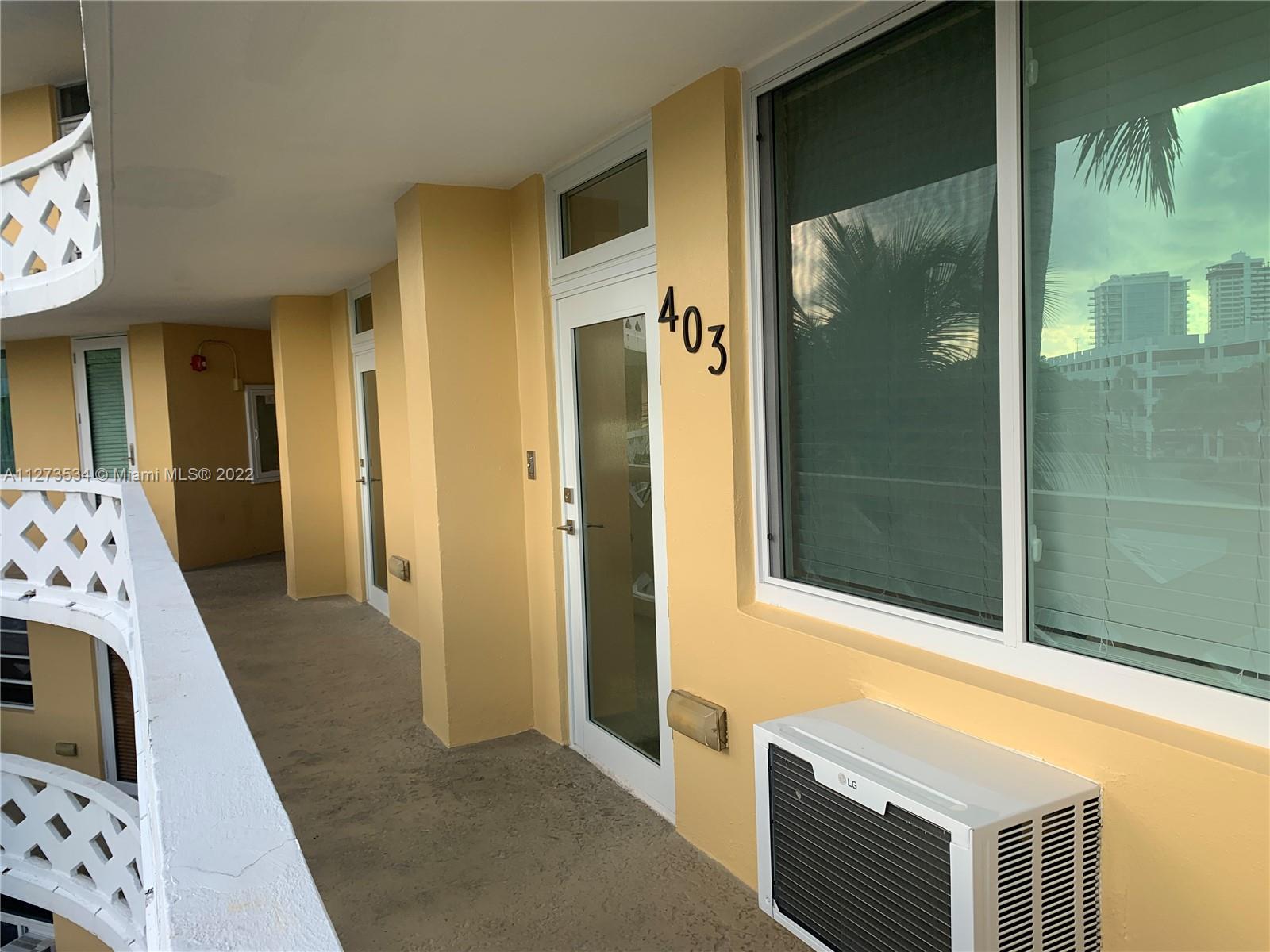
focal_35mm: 26
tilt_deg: -4.5
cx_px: 635
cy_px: 476
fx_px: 954
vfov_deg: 53.1
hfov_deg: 67.3
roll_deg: +2.1
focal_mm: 4.25
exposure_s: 1/356
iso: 25
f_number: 1.8
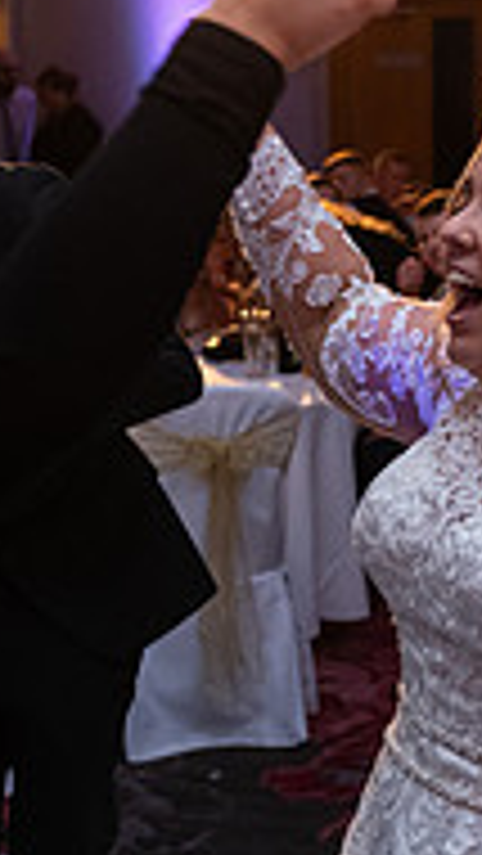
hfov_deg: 14.4
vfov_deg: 25.6
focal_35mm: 83
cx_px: 477
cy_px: 475
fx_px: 1884
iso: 1250
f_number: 3.5
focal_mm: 26
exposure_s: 1/160
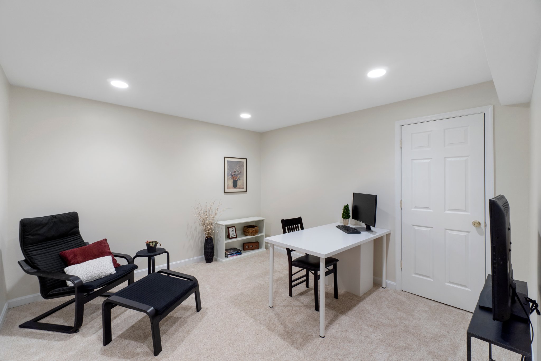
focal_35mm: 15
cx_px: 270
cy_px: 180
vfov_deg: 77.3
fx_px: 225
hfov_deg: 100.4
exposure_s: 1/2
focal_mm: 10
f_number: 8
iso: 100
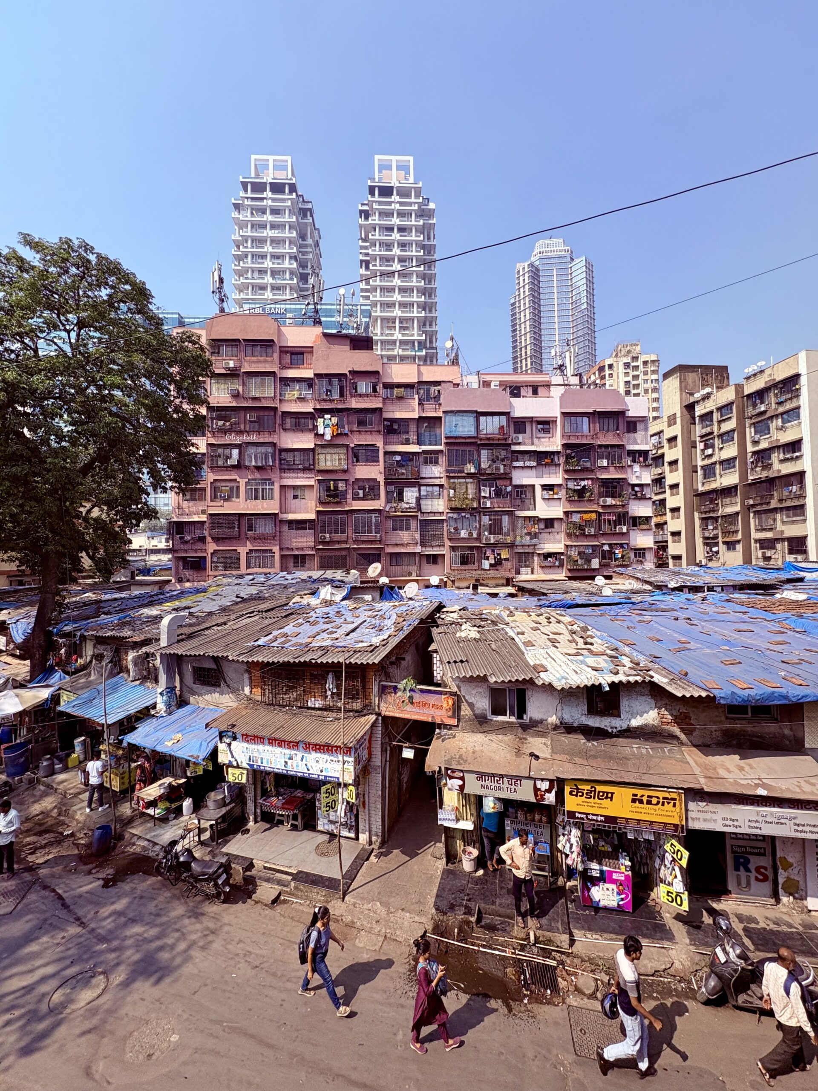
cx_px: 409
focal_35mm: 14
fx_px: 441
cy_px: 546
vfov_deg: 102.1
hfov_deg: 85.7
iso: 50
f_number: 2.2
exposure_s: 1/1477
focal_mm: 2.22
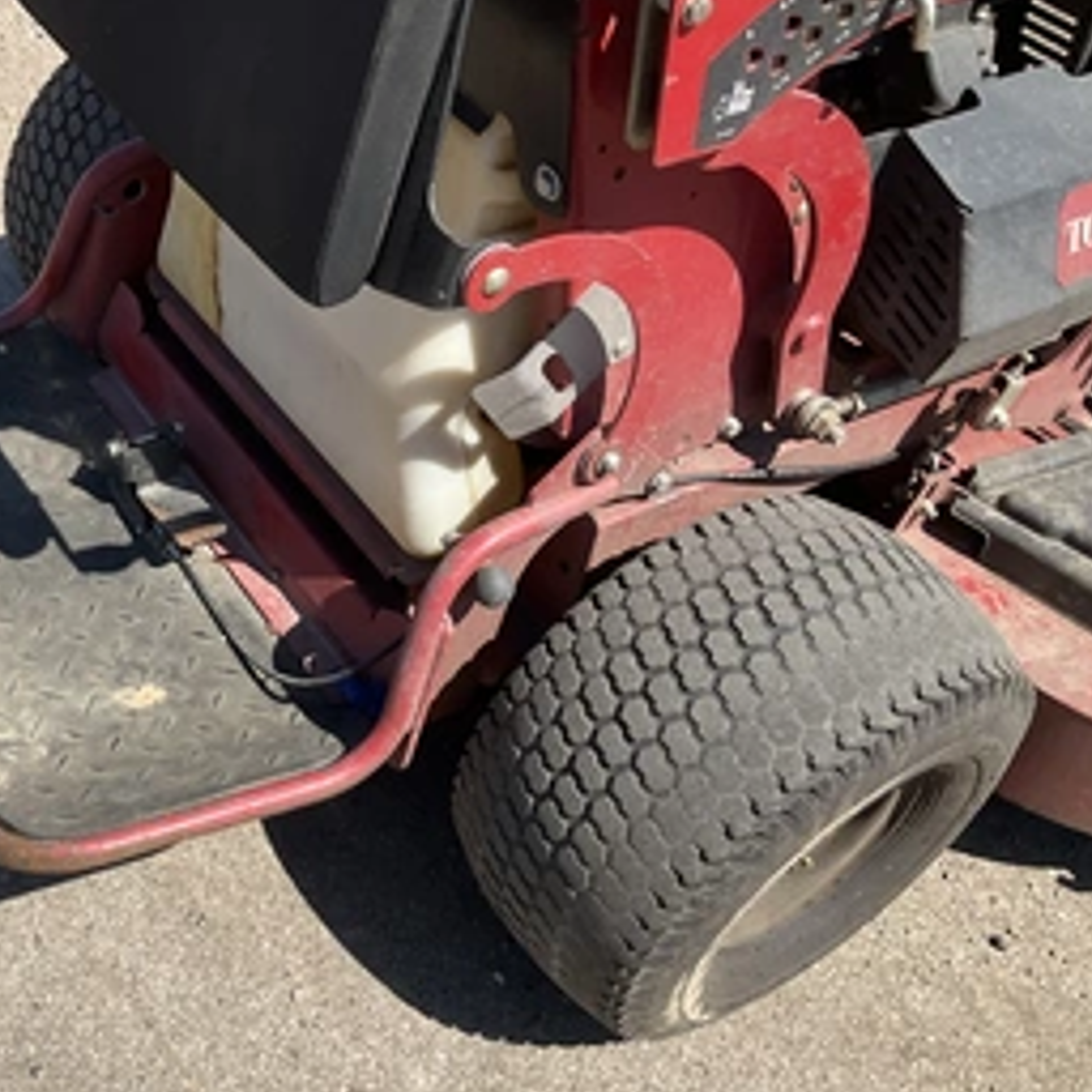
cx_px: 324
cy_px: 593
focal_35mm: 40
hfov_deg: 41.1
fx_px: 1428
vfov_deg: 41.8
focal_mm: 3
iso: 25
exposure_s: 1/1195
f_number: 1.8
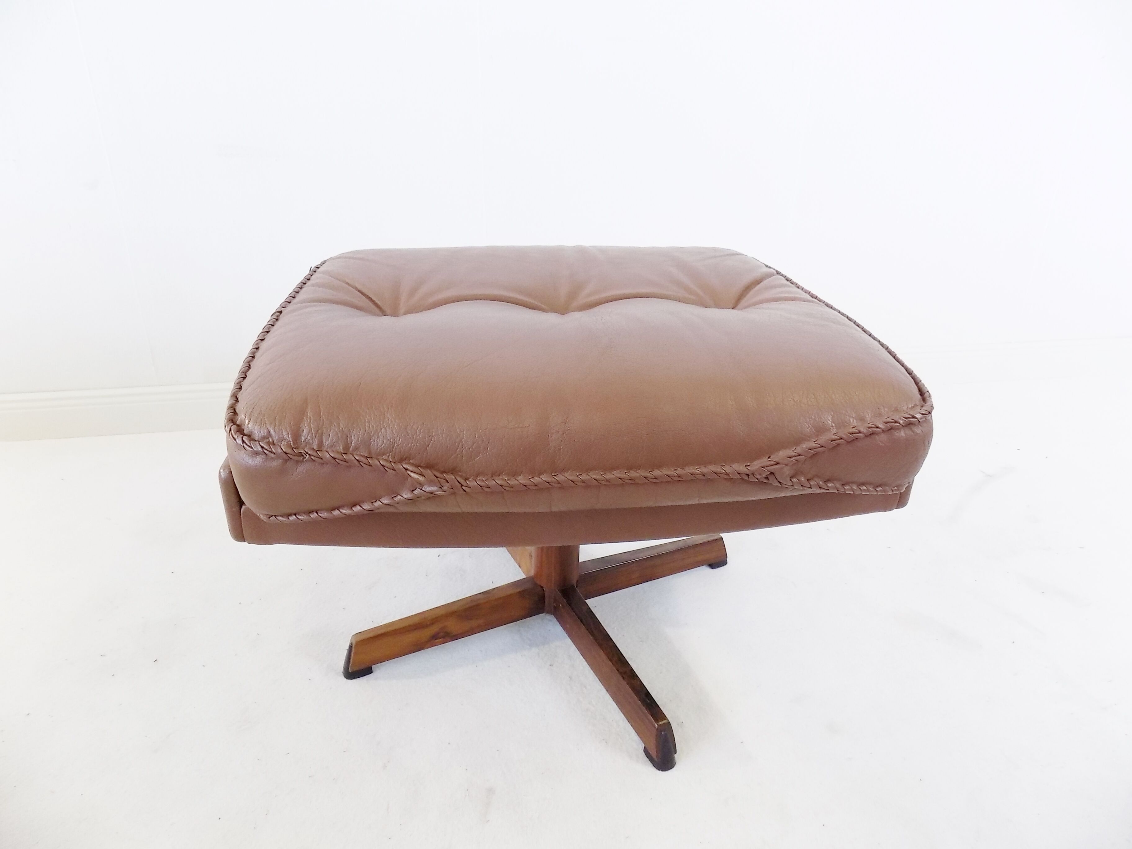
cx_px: 566
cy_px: 424
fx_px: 752
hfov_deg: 73.9
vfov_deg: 58.9
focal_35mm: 23
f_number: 3.1
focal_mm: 4
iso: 180
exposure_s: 1/30
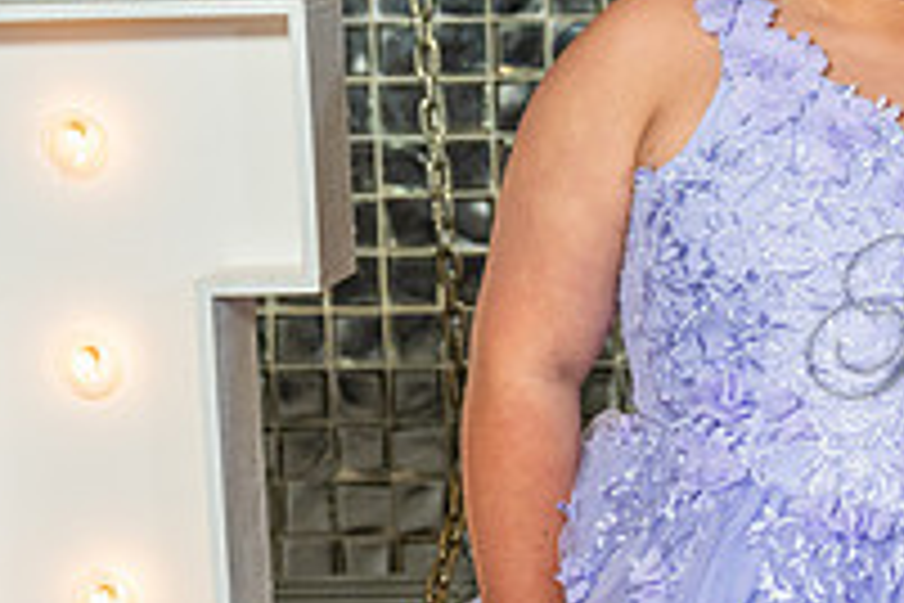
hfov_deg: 12.8
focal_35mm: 156
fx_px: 3917
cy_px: 317
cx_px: 1160
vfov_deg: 8.8
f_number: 5.6
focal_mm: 54
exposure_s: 1/125
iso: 640
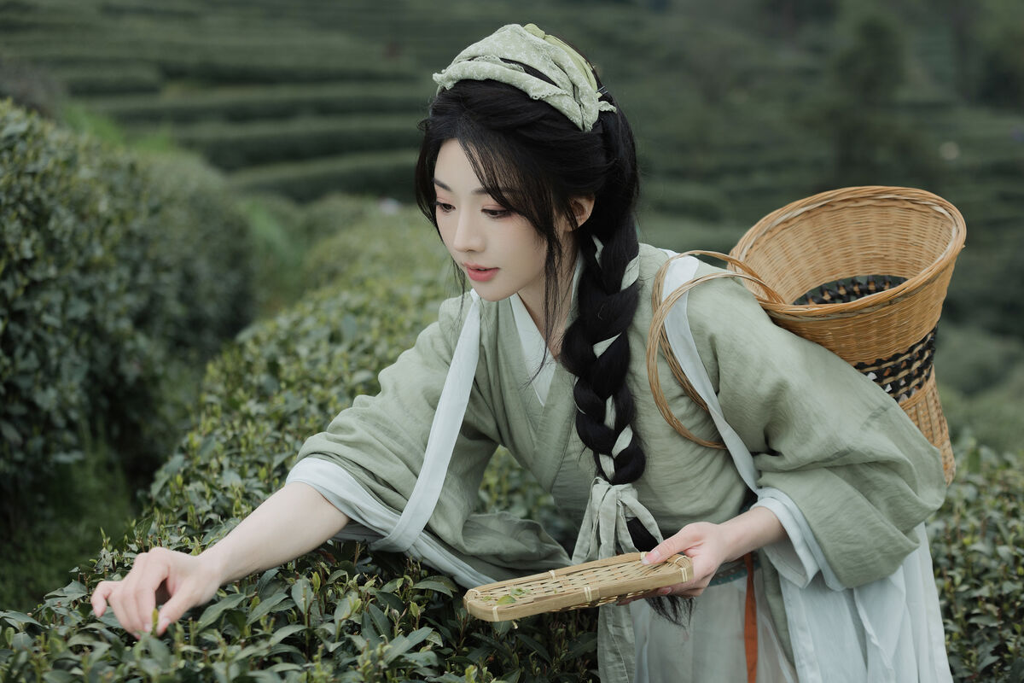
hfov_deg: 28.8
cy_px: 342
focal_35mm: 70
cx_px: 512
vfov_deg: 19.5
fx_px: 1991
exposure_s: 1/800
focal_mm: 70
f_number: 4
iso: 320
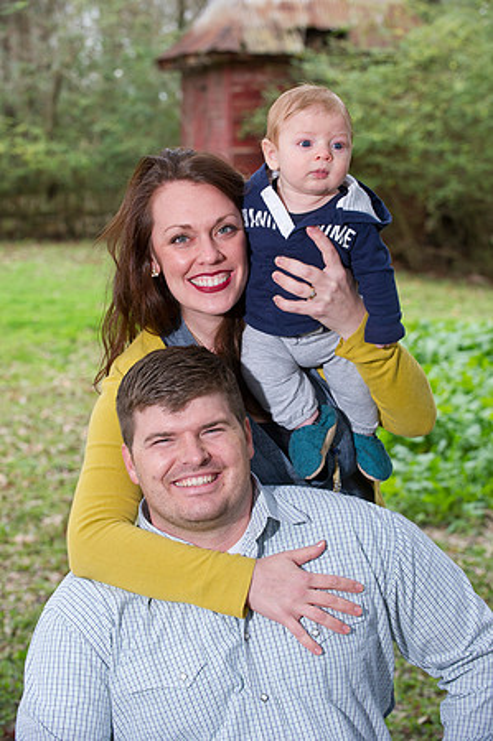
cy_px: 370
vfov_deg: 22.6
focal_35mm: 90
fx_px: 1853
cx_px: 246
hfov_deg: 15.2
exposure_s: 1/125
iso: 800
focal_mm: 90
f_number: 5.6
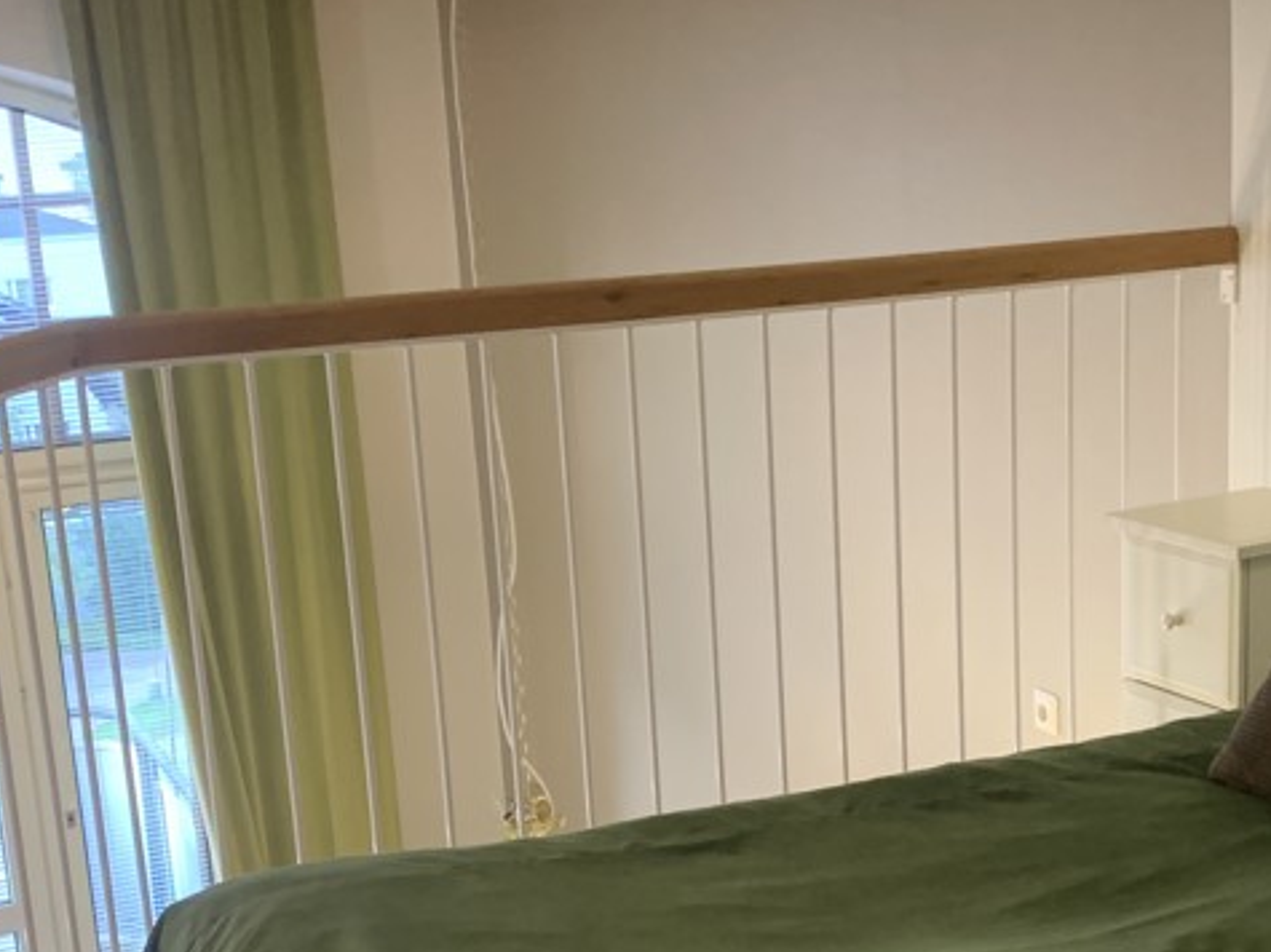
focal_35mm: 64
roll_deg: +2.4
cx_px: 926
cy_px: 731
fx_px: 2349
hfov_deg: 29.9
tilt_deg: -15.8
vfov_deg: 22.7
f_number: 1.8
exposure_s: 1/33
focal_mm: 4.25
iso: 250
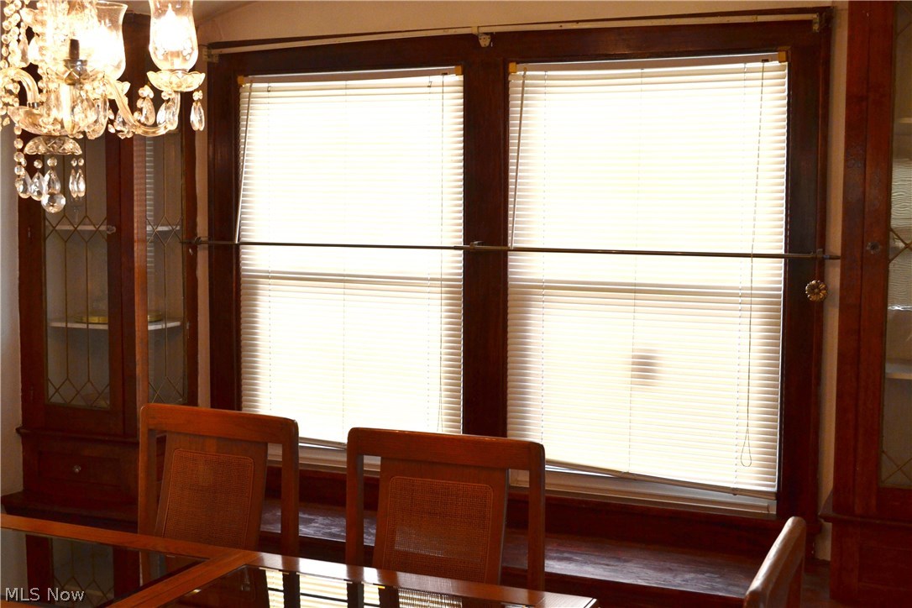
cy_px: 304
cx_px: 456
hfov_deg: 43.6
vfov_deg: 29.9
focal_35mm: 45
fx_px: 1140
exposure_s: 1/60
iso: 400
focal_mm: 30
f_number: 8
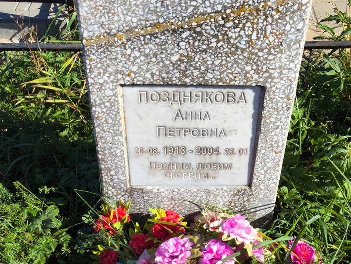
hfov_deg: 38.2
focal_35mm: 50
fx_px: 507
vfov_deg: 29.1
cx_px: 176
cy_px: 132
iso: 50
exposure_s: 1/983
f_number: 1.7
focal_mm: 4.71
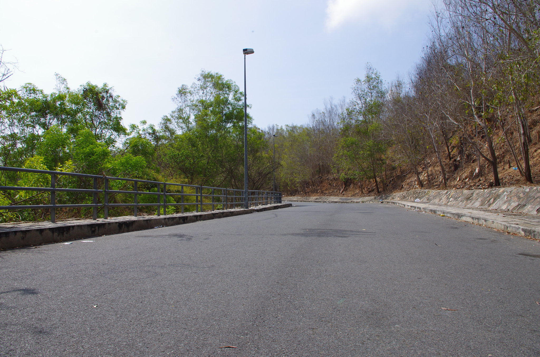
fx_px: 404
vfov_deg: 47.7
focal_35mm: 27
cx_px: 270
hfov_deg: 67.5
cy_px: 178
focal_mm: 18
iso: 80
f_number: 16
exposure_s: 1/50
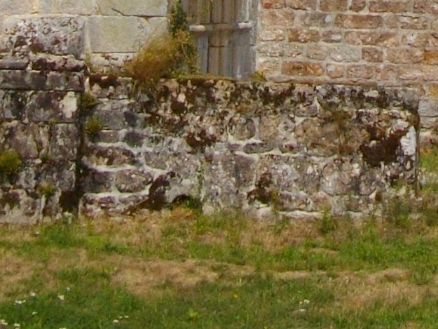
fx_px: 2291
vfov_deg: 7.6
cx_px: 453
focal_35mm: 181
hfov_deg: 10.8
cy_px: -474
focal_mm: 5.7
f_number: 8.8
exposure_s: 1/320
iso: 100
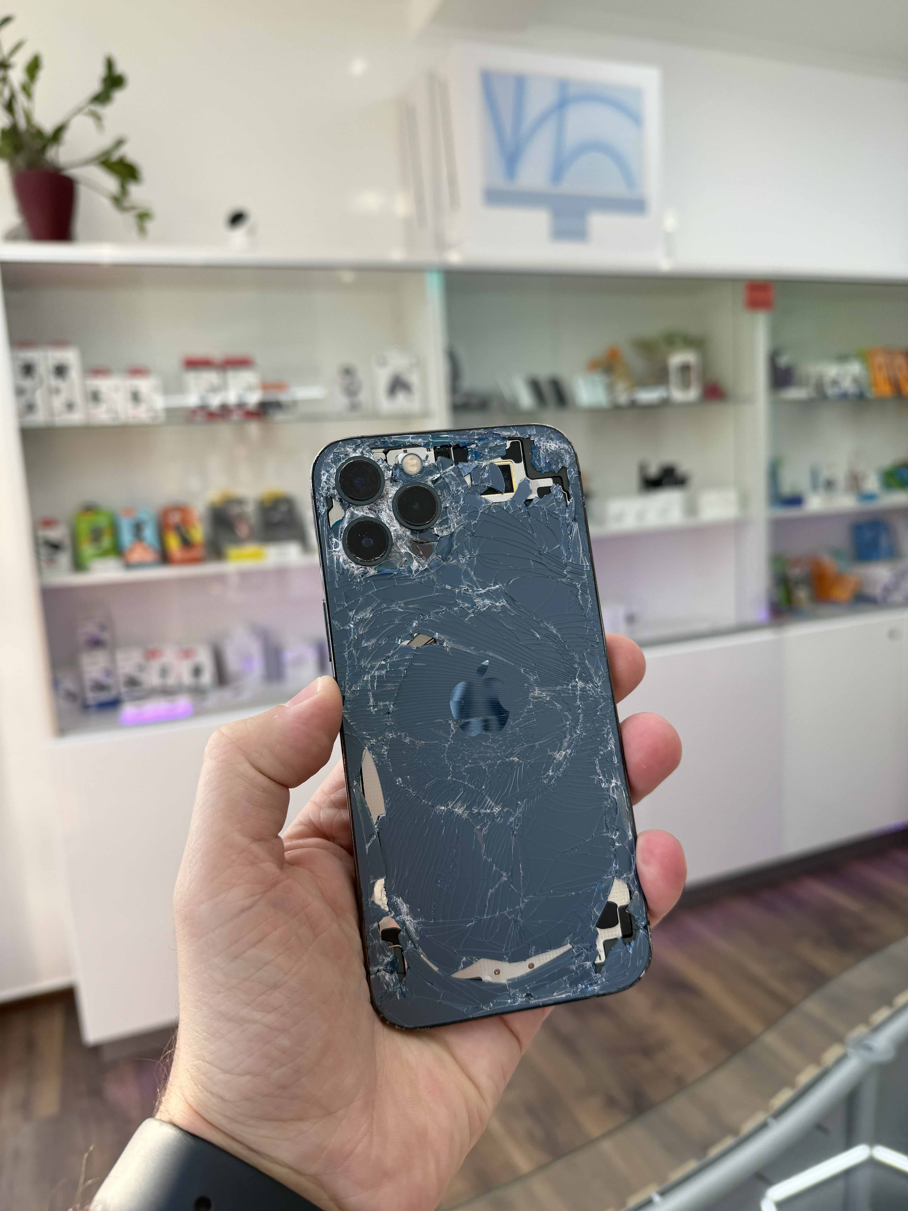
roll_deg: +2.8
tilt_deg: -9.6
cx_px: 454
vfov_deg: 71.6
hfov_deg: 56.8
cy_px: 606
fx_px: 839
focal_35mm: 24
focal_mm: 6.76
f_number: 1.78
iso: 64
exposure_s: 1/206
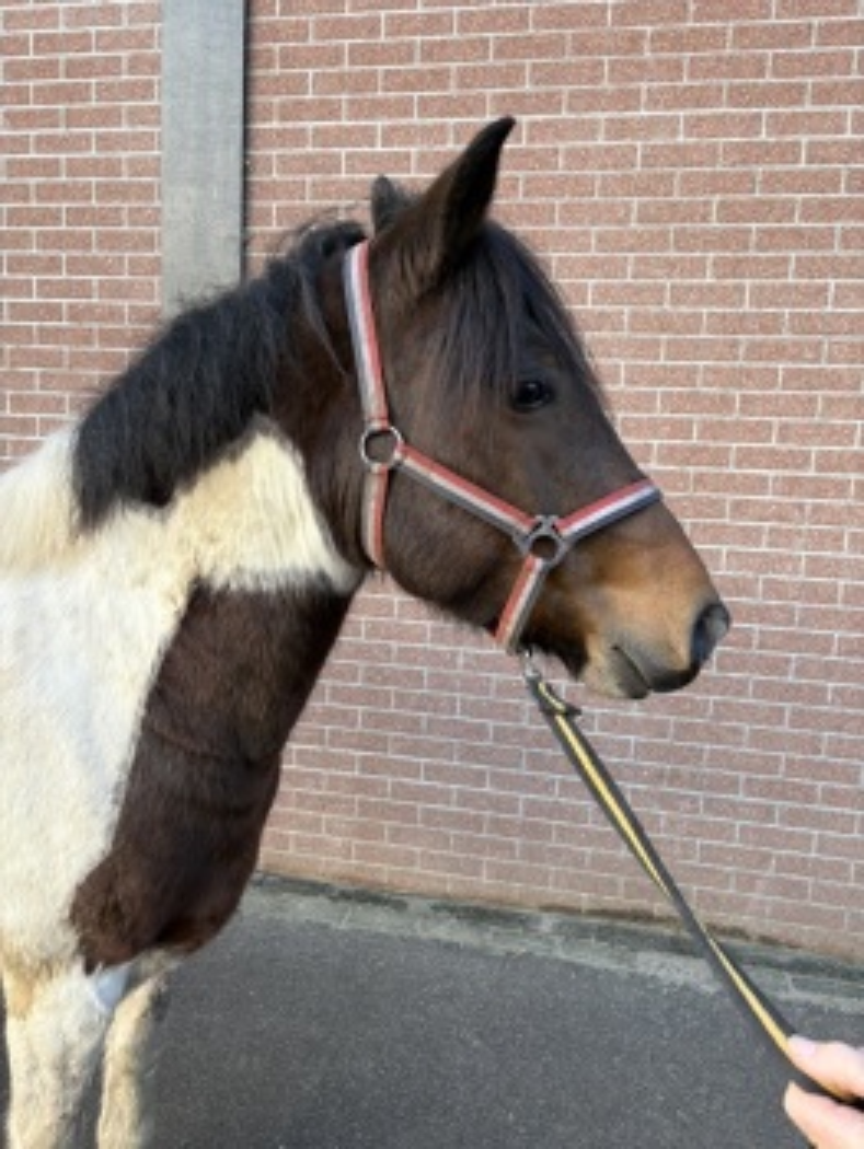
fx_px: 864
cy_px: 574
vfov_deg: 67.3
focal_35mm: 26
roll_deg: -3.0
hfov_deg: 53.1
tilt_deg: -7.3
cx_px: 432
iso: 64
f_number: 1.6
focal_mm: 5.96
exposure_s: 1/122
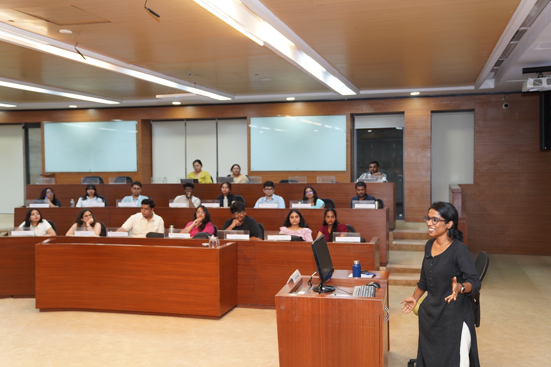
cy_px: 184
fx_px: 597
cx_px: 276
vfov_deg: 34.2
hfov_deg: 49.6
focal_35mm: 39
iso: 640
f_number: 3.2
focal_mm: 39
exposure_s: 1/160
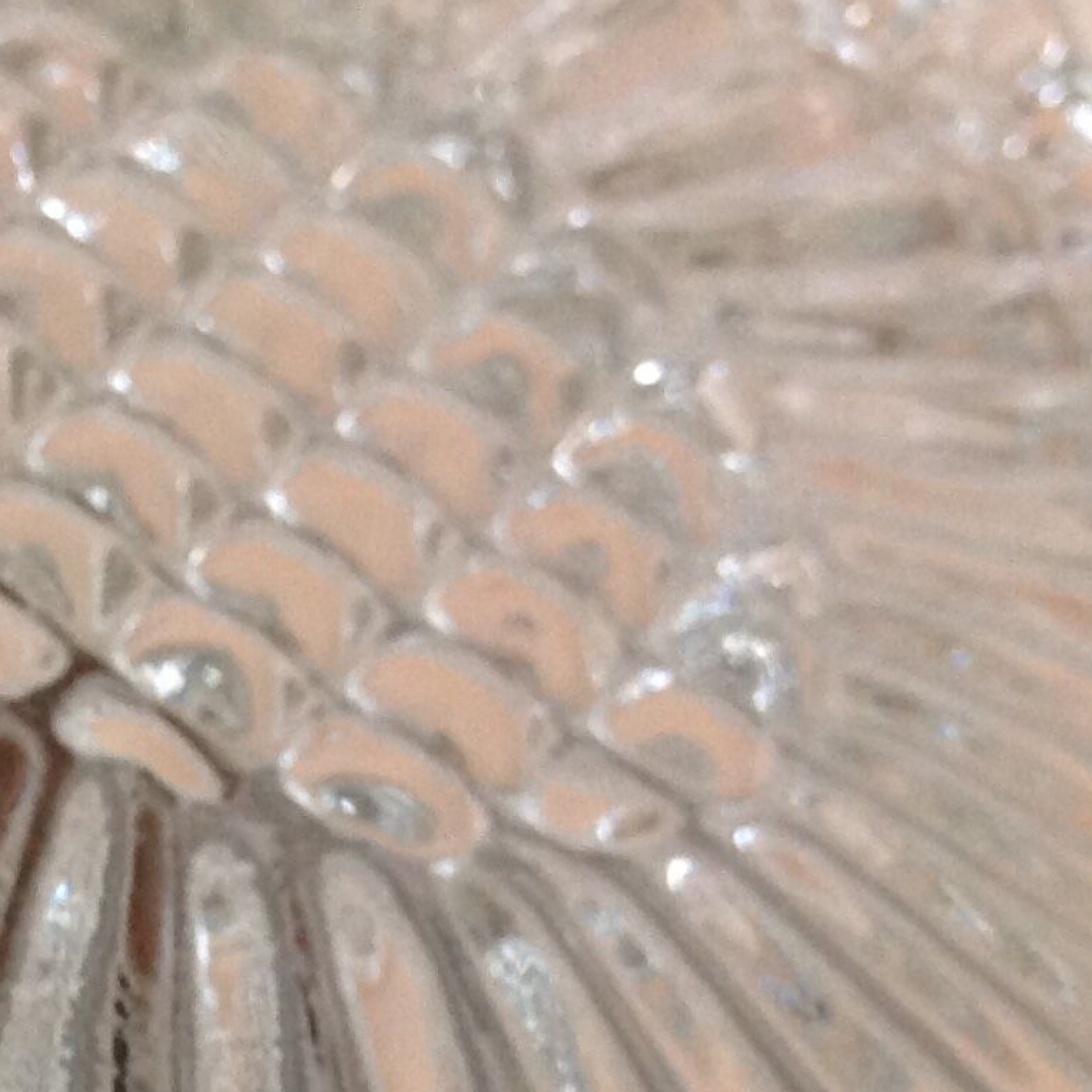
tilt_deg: -47.0
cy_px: 1354
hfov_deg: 15.4
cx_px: -517
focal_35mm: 105
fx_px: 3747
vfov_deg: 15.9
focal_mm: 4.28
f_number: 2.4
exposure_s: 1/15
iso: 125
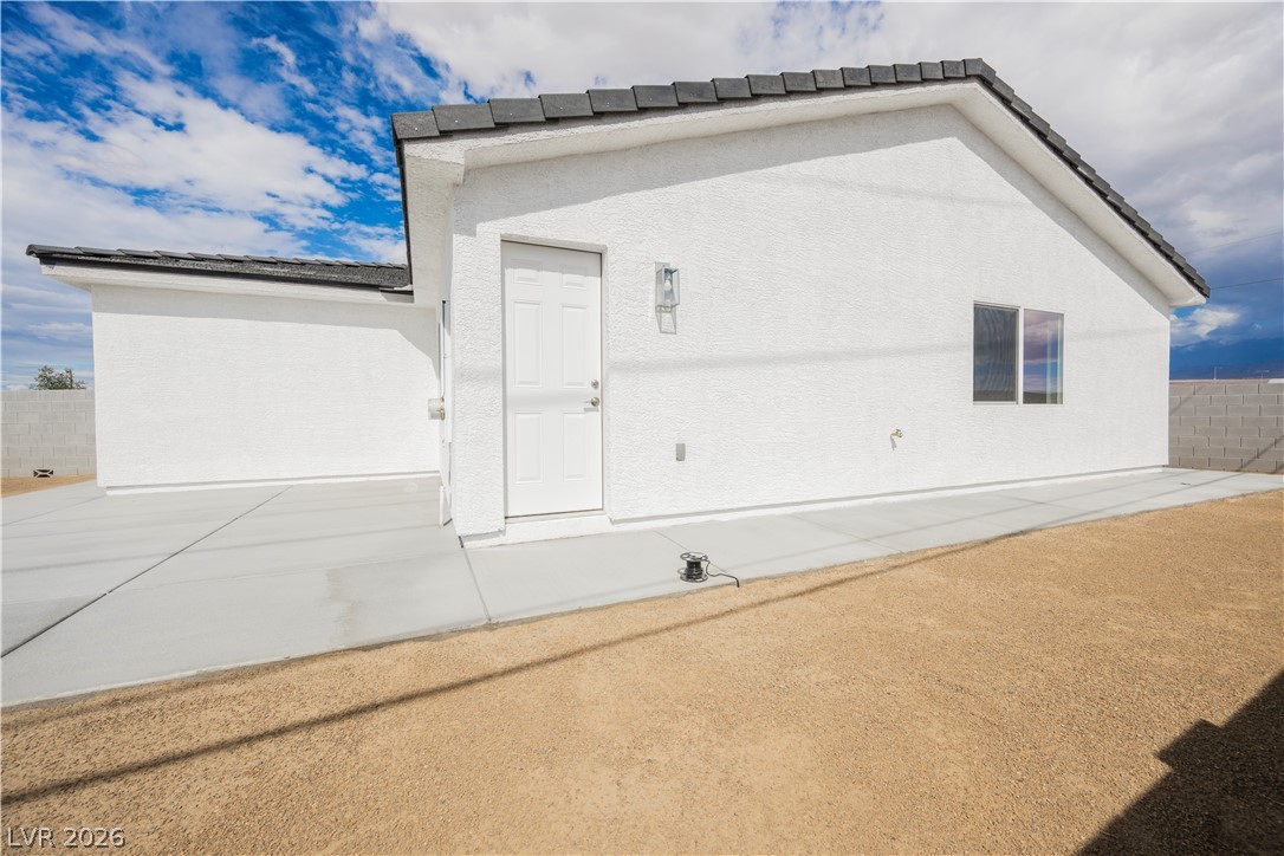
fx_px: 499
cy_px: 428
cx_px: 642
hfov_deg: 104.3
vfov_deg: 81.2
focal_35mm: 14
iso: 100
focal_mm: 14
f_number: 8
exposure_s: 1/400
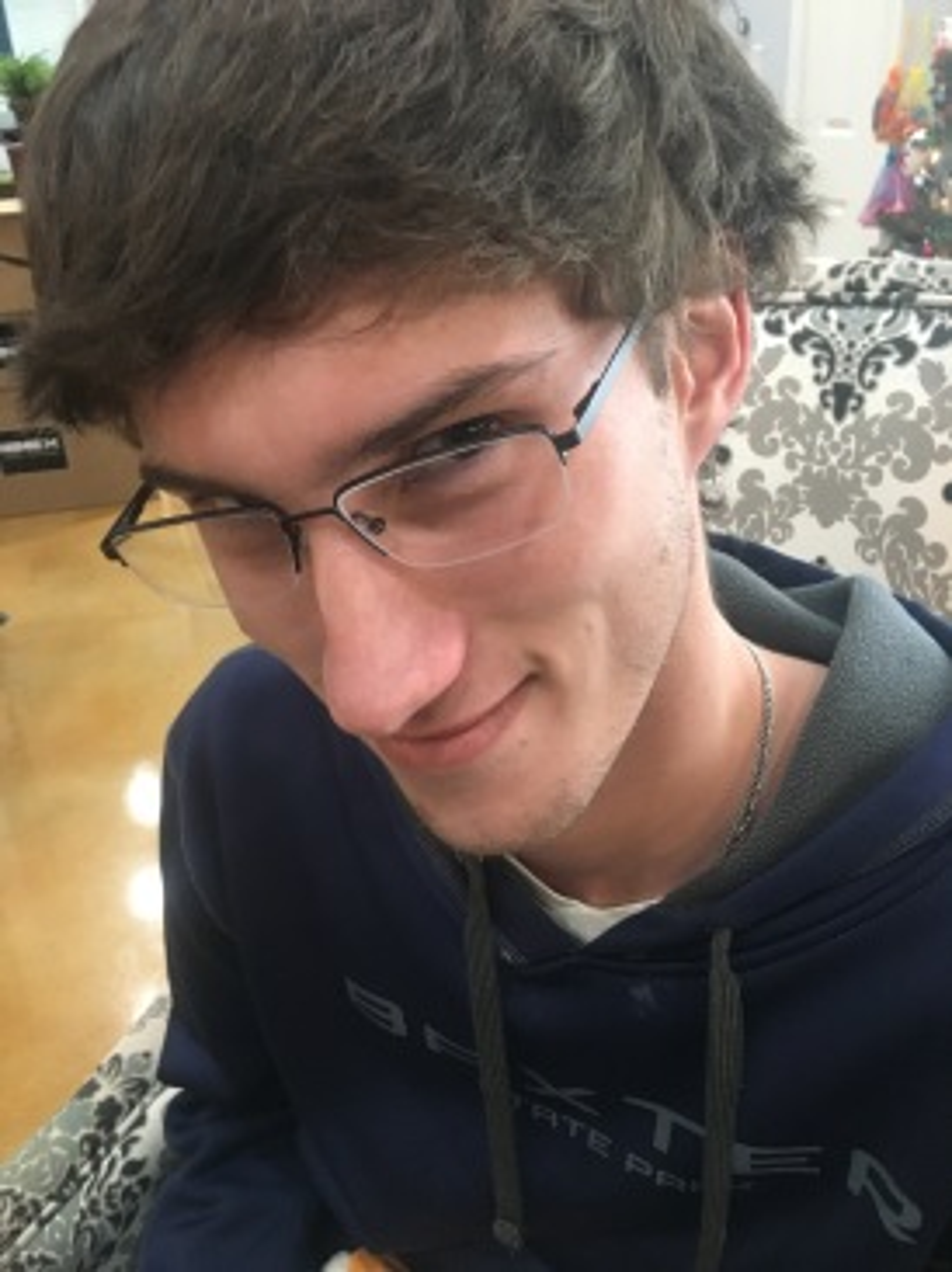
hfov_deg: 48.2
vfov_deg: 61.7
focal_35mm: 29
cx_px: 476
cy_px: 636
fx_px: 1065
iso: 200
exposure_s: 1/20
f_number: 2.2
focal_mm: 4.15
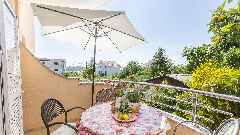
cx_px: 122
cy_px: 76
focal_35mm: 16
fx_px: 102
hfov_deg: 99.4
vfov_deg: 66.8
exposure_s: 1/200
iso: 160
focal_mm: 10
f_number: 9
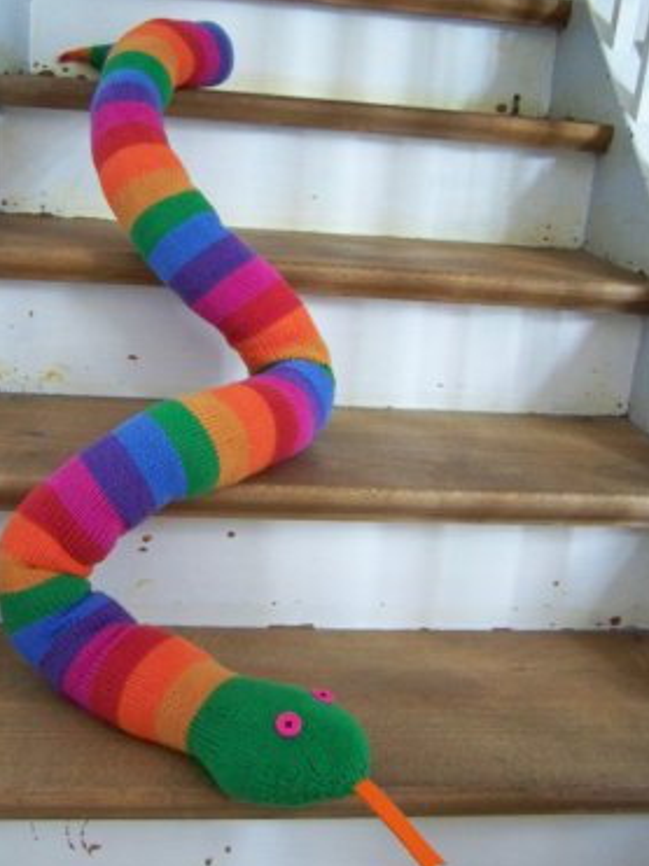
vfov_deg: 45.8
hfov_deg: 35.1
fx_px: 1026
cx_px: 308
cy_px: 448
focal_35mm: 41
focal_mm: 6.3
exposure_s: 1/25
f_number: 2.8
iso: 400
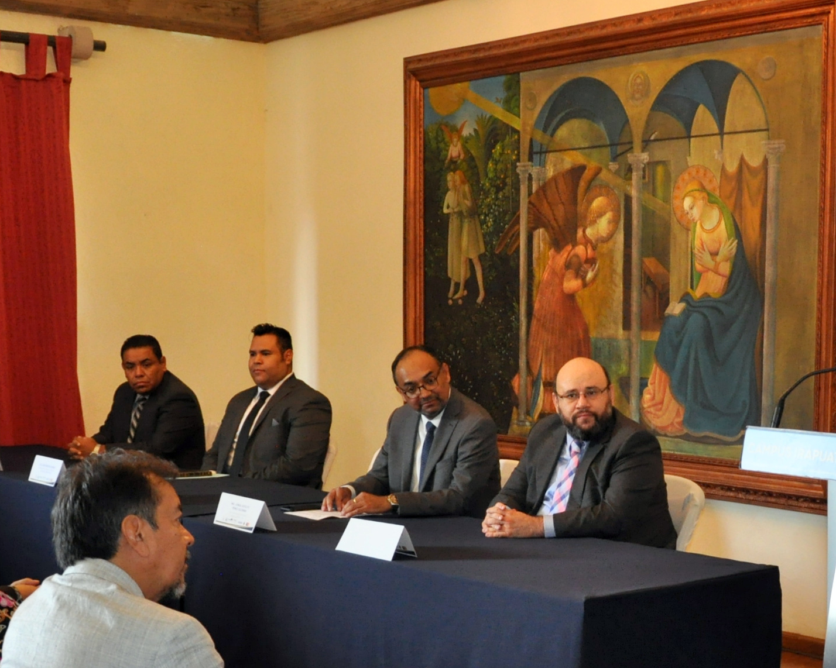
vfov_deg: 26.4
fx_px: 1410
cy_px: 480
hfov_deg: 32.5
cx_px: 617
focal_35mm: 57
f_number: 4
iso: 1000
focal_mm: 18
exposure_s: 1/90
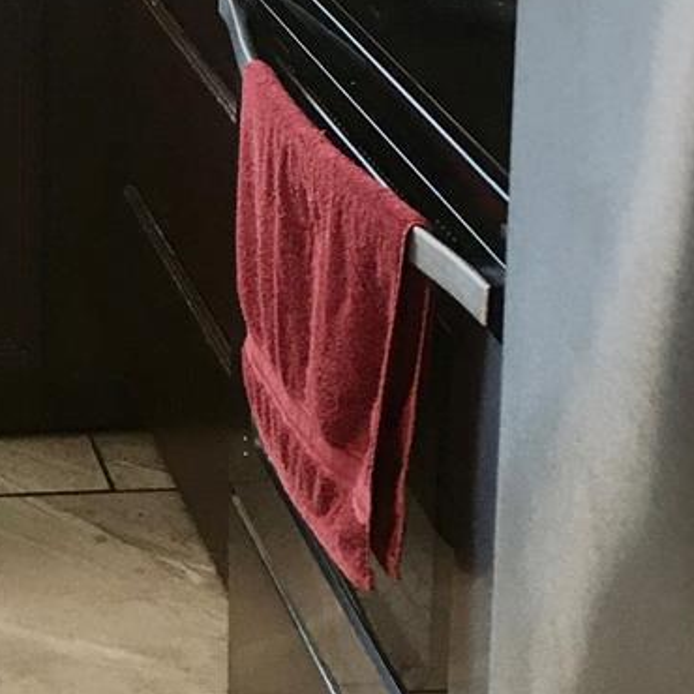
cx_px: -277
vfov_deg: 15.9
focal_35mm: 104
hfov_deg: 15.7
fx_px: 2359
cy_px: -206
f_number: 2.2
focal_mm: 4.15
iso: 32
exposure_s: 1/15
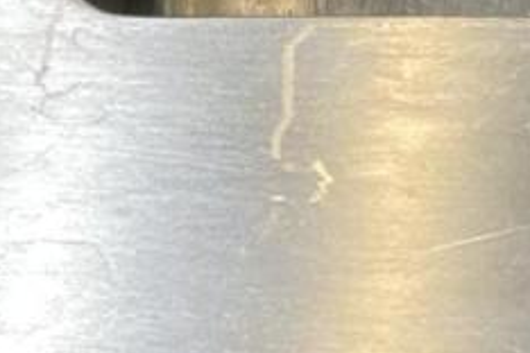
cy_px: -100
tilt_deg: -48.6
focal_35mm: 231
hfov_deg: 8.9
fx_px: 3401
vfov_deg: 5.9
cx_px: 95
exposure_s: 1/120
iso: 100
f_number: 1.8
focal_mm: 4.25
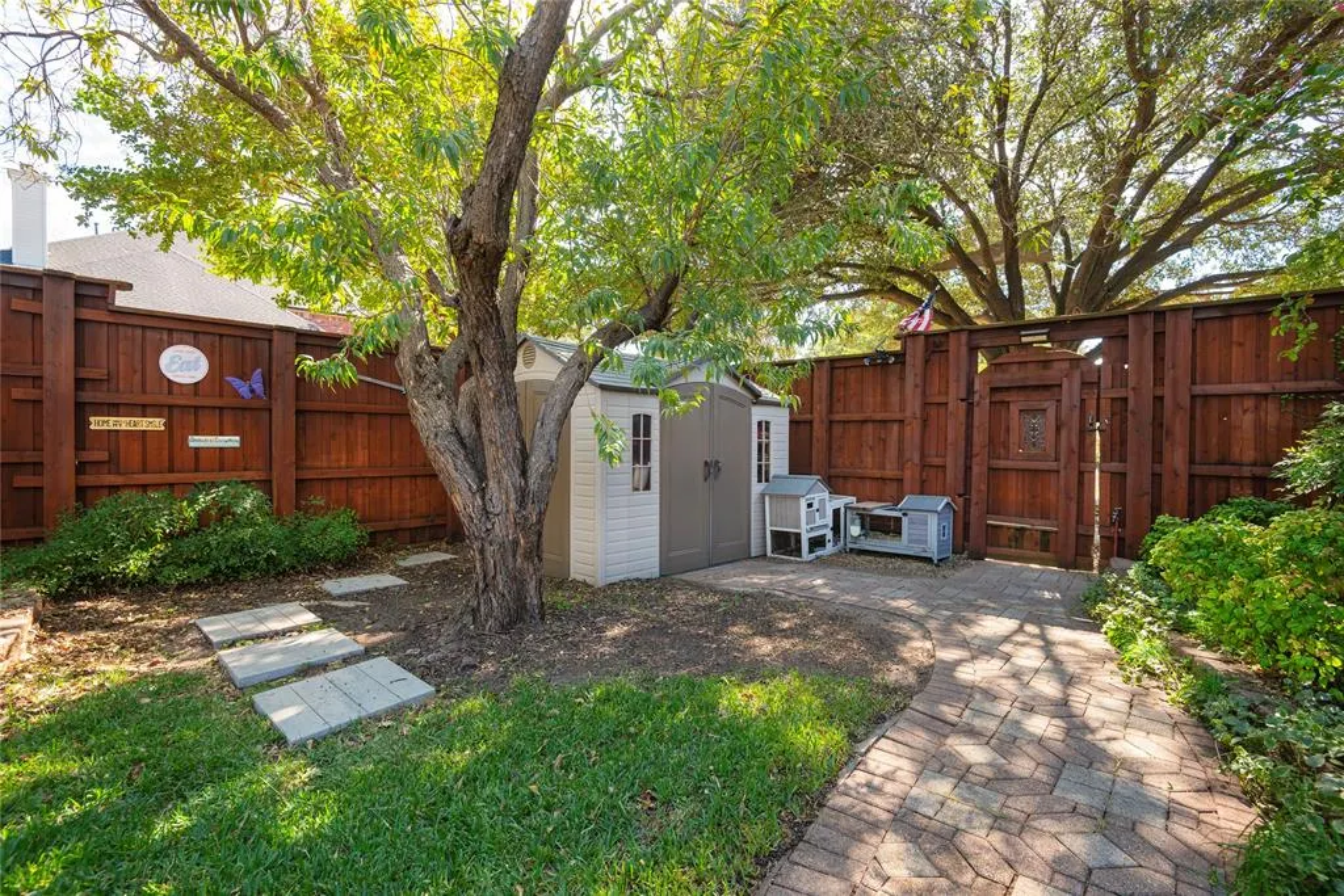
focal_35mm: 16
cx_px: 672
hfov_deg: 96.7
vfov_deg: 73.8
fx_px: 597
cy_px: 448
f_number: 7.1
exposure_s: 1/40
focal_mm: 16
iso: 100
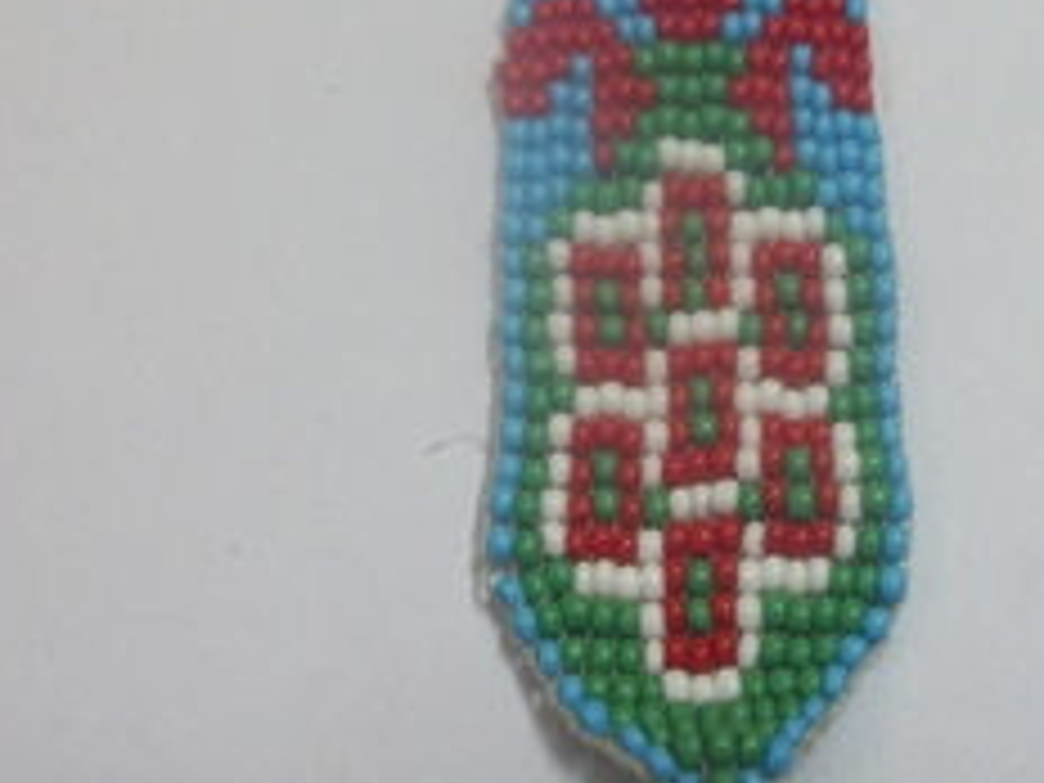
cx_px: 603
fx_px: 2081
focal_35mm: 69
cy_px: 223
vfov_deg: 21.2
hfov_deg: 28.1
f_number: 2.9
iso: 133
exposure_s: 1/8
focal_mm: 5.7
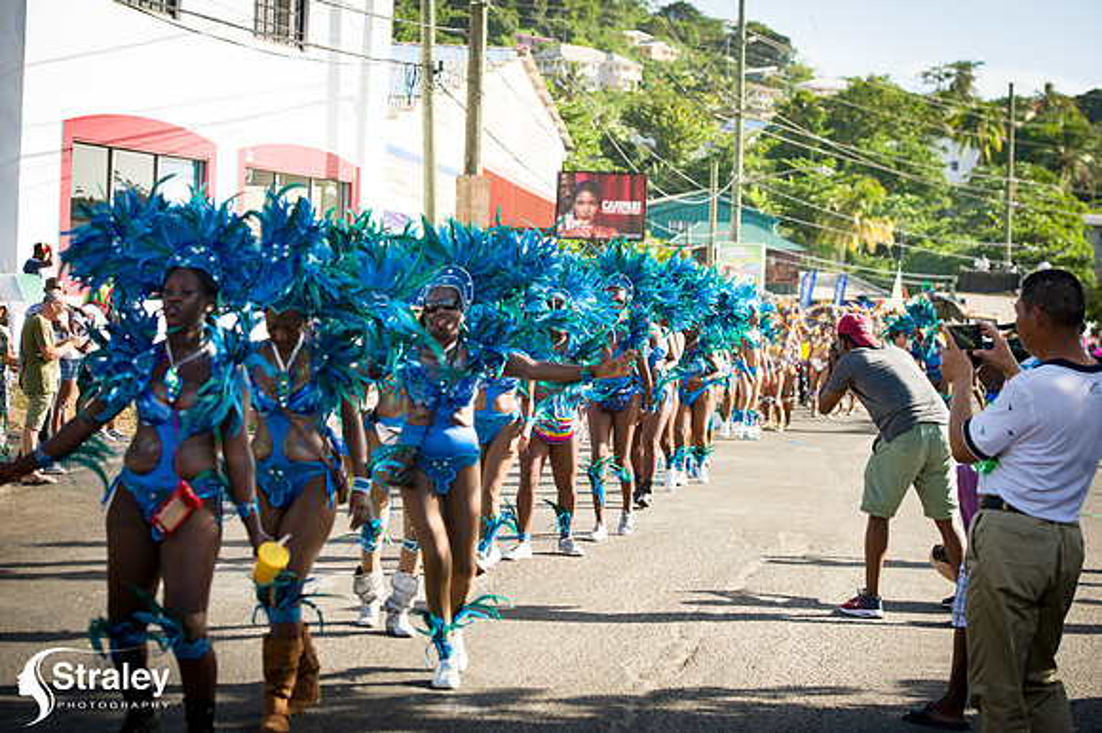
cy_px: 366
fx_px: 2386
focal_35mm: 78
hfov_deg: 26.0
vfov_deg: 17.5
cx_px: 551
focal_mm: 78
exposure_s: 1/200
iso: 100
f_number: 6.3
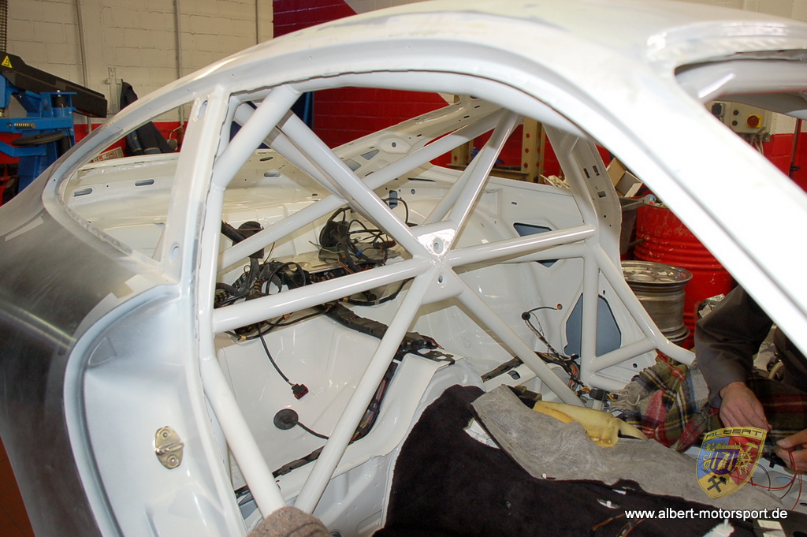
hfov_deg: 59.5
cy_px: 268
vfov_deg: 41.6
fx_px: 706
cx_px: 404
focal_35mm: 32
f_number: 3.5
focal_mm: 21
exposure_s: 1/60
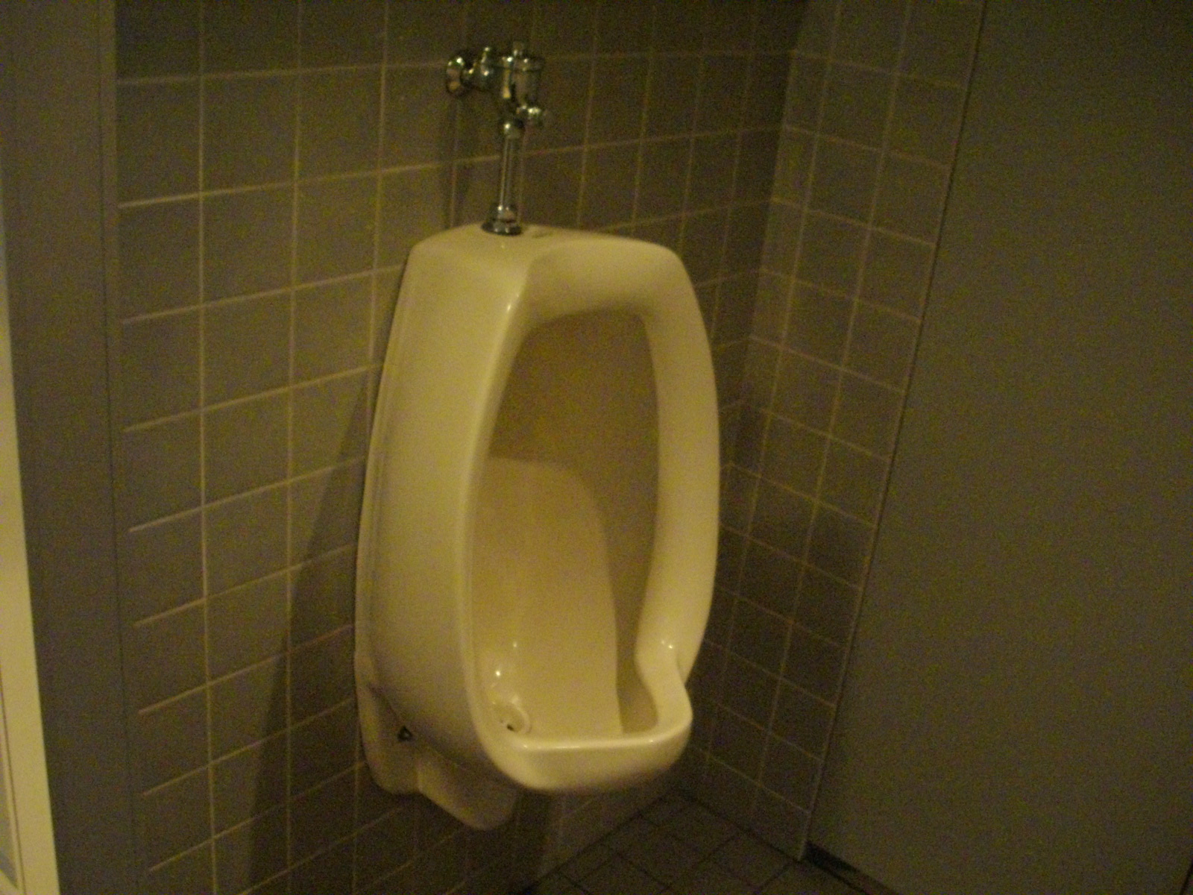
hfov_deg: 50.1
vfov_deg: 38.7
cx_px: 596
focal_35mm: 37
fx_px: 1275
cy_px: 448
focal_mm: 6.2
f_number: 2.8
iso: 800
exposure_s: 1/30
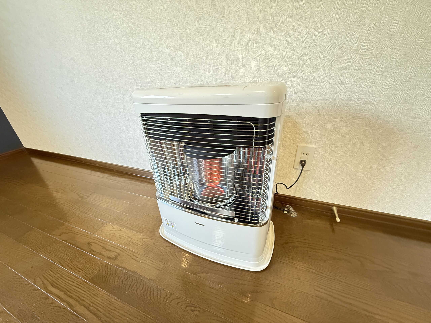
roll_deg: +2.8
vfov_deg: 85.7
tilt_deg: -26.8
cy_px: 162
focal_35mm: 14
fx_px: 174
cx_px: 216
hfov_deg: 102.1
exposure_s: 1/50
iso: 640
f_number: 2.2
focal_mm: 2.22
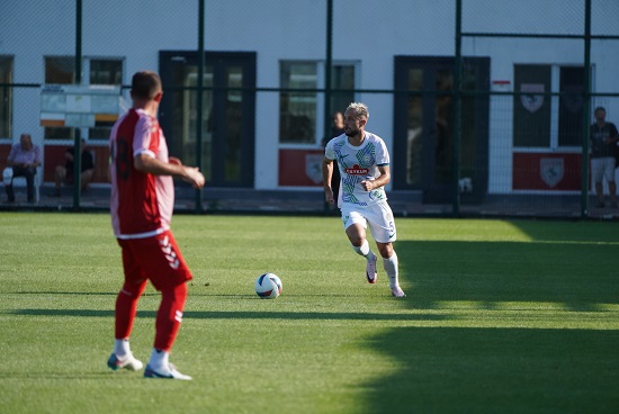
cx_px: 310
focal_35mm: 400
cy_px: 207
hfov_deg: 5.1
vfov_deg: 3.4
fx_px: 6885
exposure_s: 1/2000
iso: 800
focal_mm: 400
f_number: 5.6
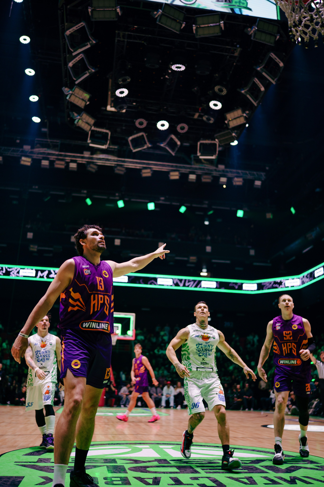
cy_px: 244
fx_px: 472
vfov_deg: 54.4
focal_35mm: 35
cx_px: 162
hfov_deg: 37.9
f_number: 1.4
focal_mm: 35
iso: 500
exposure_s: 1/800
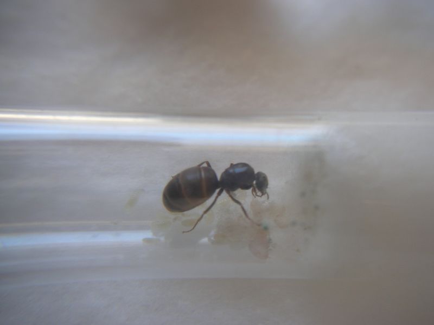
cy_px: 162
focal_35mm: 35
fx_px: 439
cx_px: 217
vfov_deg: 40.7
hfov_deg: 52.6
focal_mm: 5.8
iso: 50
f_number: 3
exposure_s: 1/105
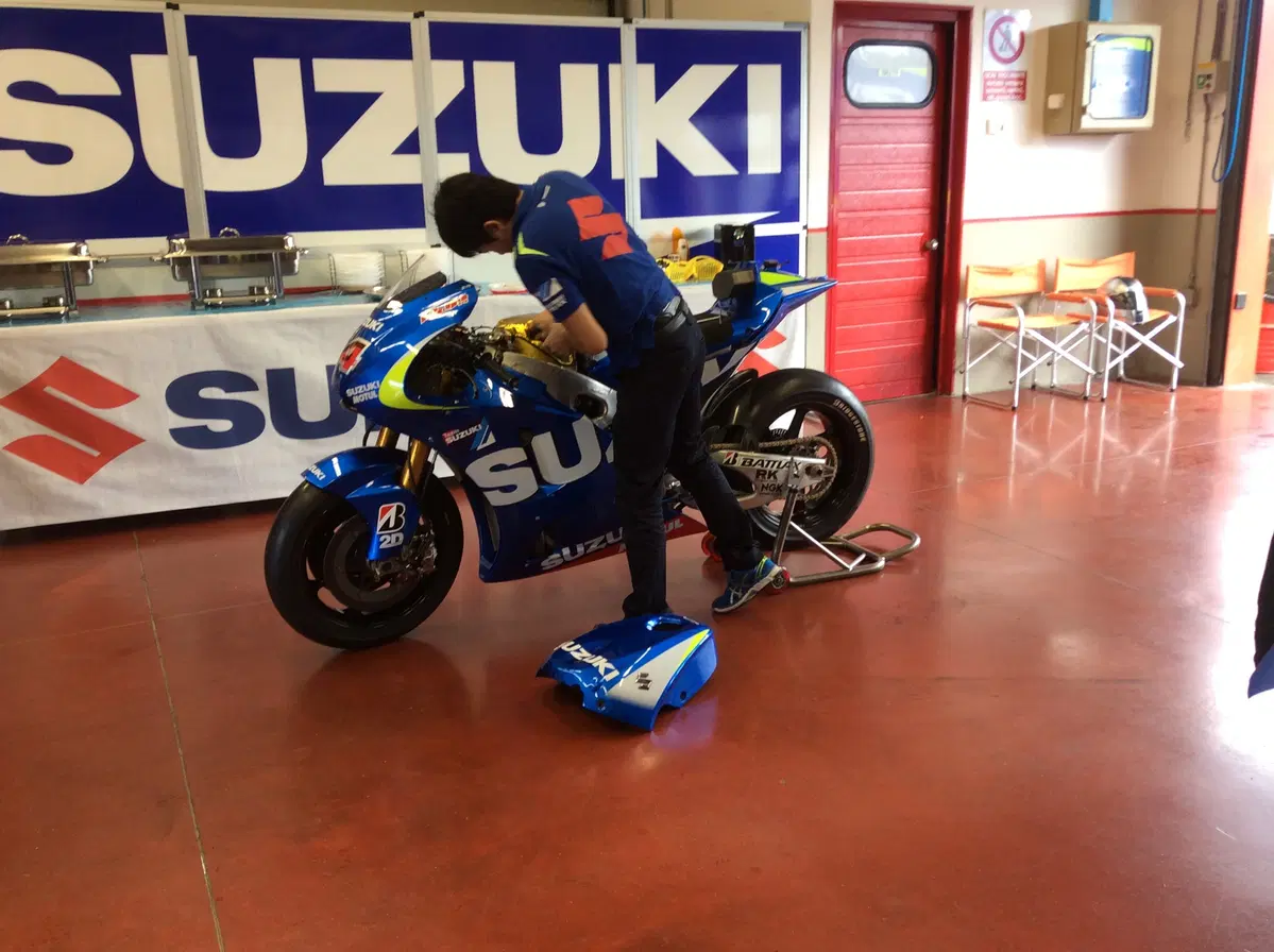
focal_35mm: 33
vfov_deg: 42.9
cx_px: 637
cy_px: 476
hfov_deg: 55.4
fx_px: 1213
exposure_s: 1/25
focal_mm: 3.3
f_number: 2.4
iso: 32
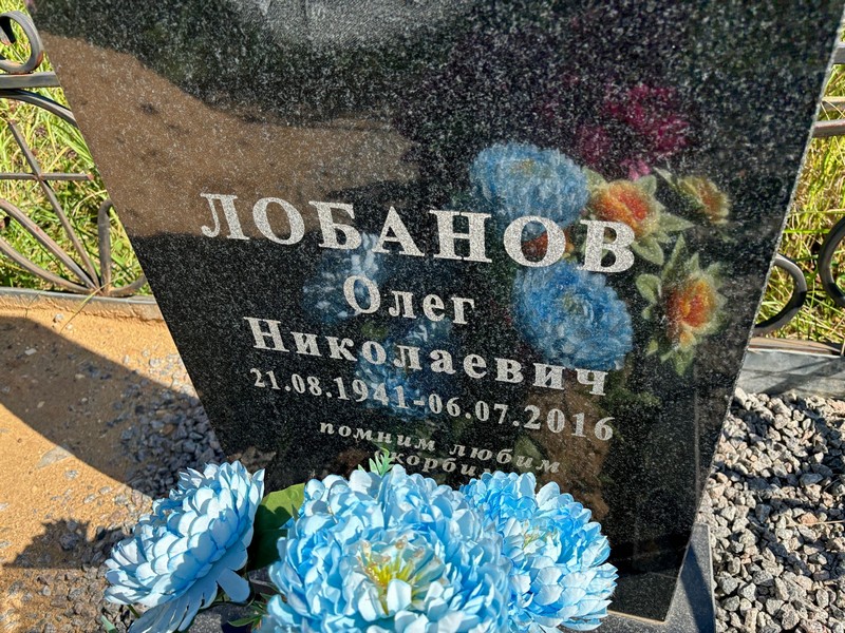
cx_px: 422
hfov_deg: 67.3
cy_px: 316
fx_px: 635
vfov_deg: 53.1
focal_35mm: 26
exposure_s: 1/1437
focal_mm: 5.96
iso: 50
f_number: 1.6
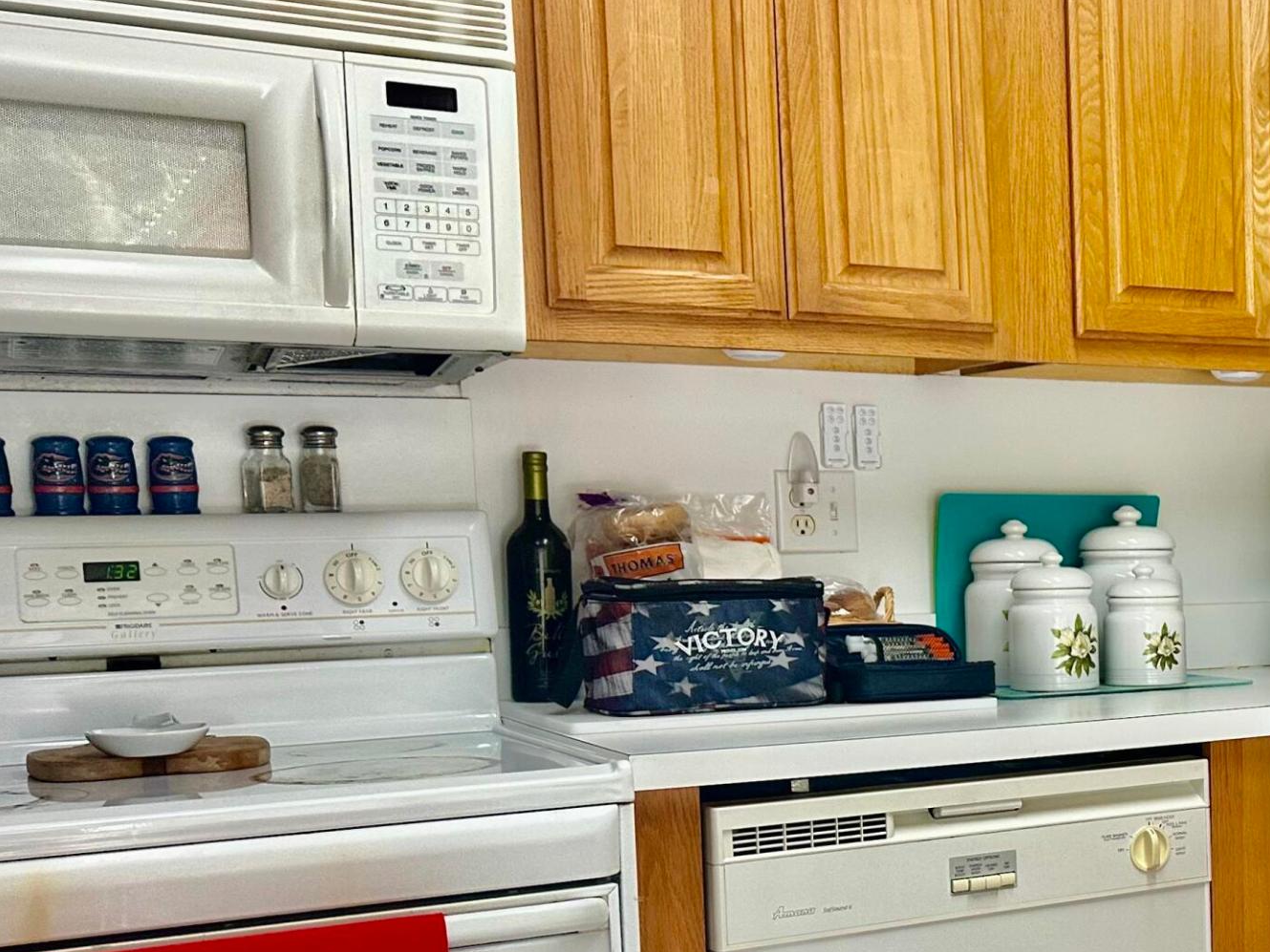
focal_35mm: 52
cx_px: 1299
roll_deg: +1.6
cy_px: 693
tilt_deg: -6.0
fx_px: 1908
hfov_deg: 33.4
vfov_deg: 27.7
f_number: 1.78
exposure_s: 1/120
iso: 160
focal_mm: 6.86
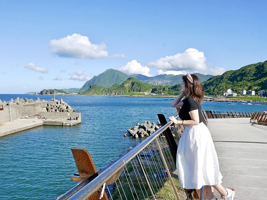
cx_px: 134
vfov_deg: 49.8
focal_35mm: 28
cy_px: 100
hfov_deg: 63.4
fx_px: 216
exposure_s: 1/1300
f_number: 4.5
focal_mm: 14
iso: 200
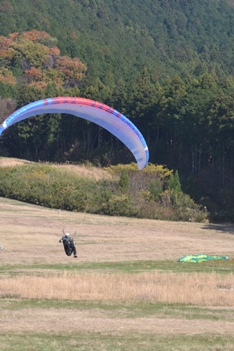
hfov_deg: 11.0
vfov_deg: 16.4
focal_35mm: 125
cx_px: 90
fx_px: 1216
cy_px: 176
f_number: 7.1
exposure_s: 1/200
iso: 100
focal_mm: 55
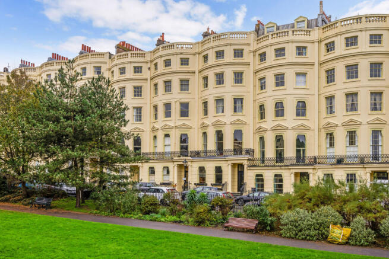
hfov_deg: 54.4
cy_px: 130
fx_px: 378
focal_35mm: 35
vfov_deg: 37.9
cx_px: 194
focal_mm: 35
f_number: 10
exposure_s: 1/50
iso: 500
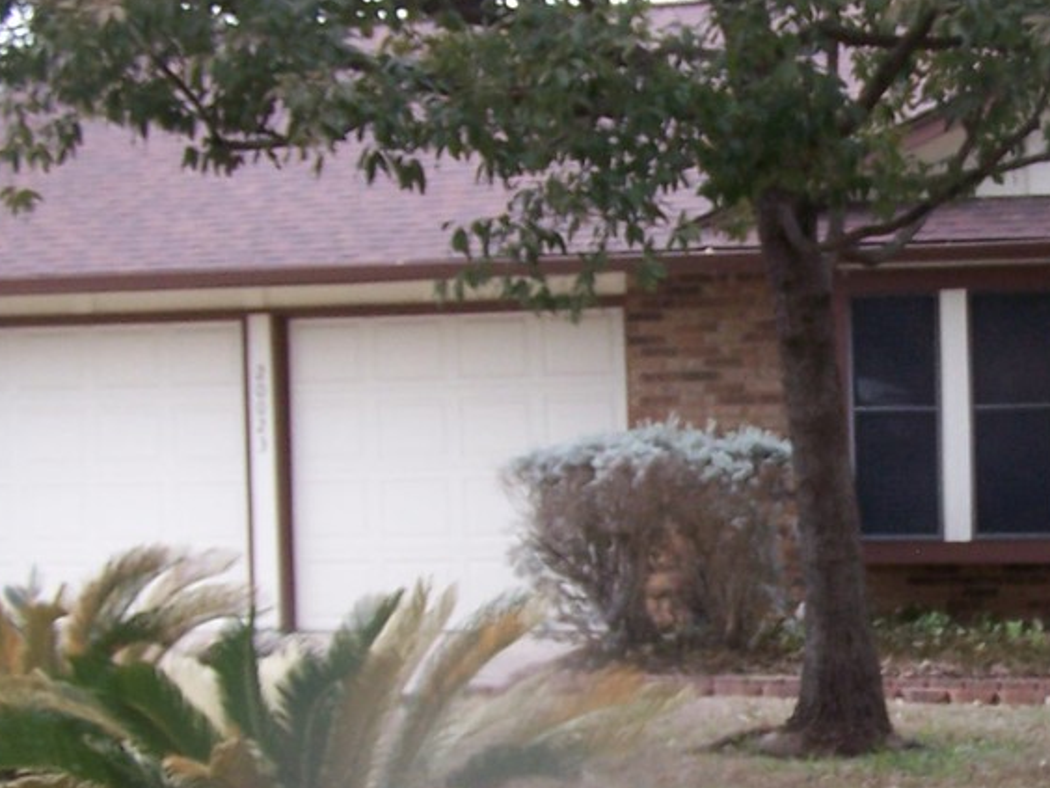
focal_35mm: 97
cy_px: 488
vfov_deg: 15.2
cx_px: 1015
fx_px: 2942
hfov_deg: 19.7
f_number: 2.8
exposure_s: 1/30
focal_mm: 6.3
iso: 100
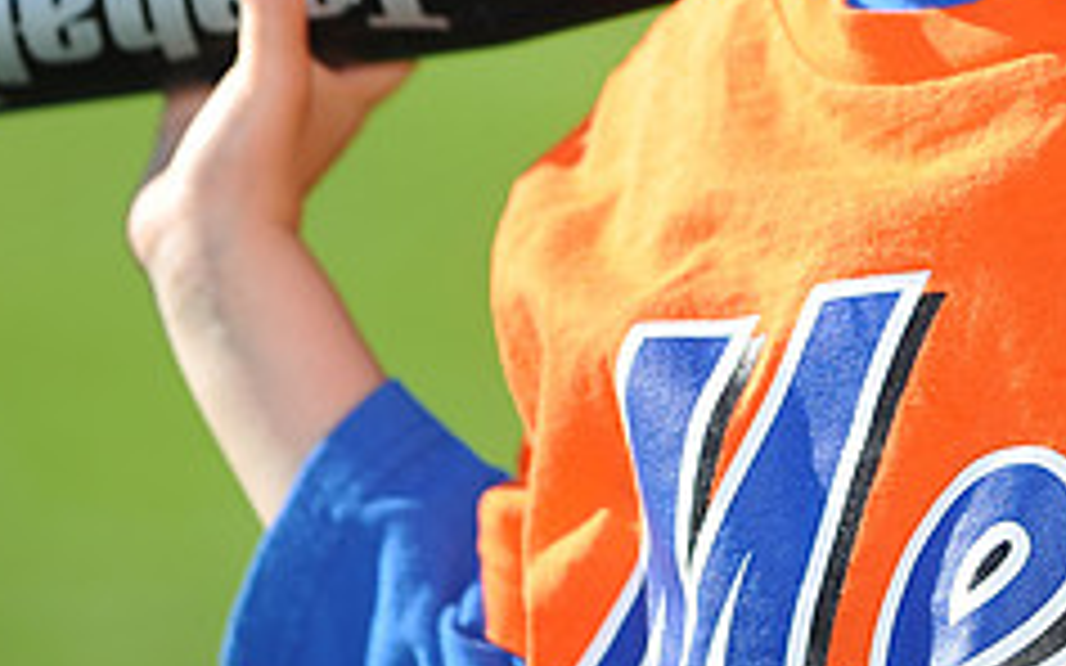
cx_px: 913
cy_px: -171
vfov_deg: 2.6
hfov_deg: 4.2
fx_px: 14464
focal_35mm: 498
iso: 200
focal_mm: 200
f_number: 4
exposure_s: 1/1000
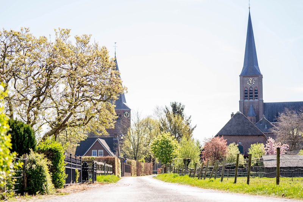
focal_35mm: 70
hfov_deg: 28.8
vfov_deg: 19.4
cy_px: 101
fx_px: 589
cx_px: 152
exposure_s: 1/1250
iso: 200
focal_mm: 70
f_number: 2.8
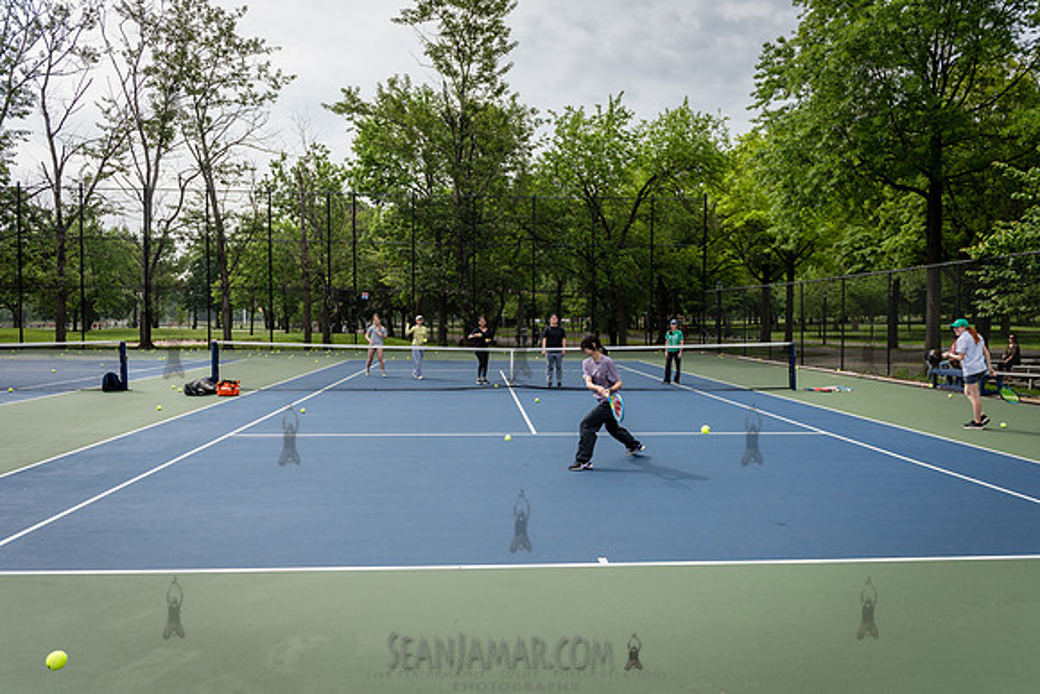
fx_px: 771
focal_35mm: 27
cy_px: 347
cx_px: 520
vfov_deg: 48.5
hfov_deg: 68.0
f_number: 4
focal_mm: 26
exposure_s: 1/1250
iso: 200
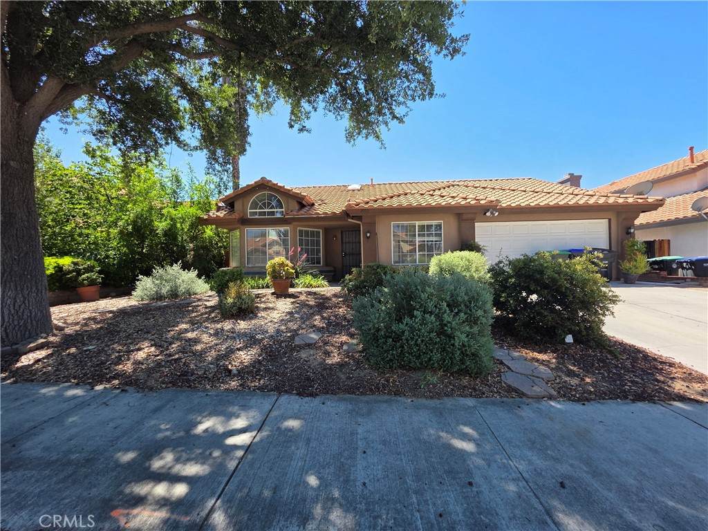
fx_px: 266
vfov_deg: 89.9
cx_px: 354
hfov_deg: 106.2
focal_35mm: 13
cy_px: 266
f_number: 1.9
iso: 40
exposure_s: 1/924
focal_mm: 2.2
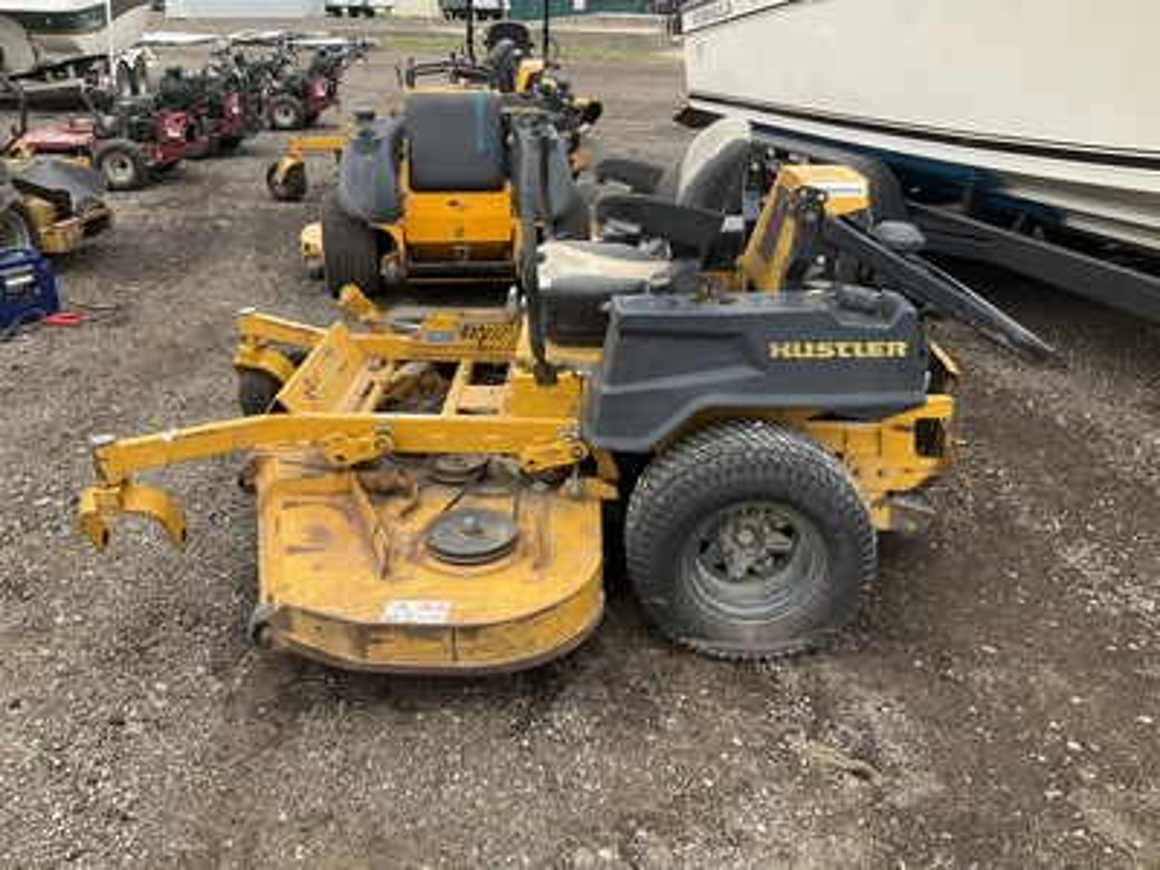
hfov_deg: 61.7
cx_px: 580
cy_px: 435
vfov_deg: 48.2
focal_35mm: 29
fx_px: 972
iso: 25
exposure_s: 1/574
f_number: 1.8
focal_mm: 3
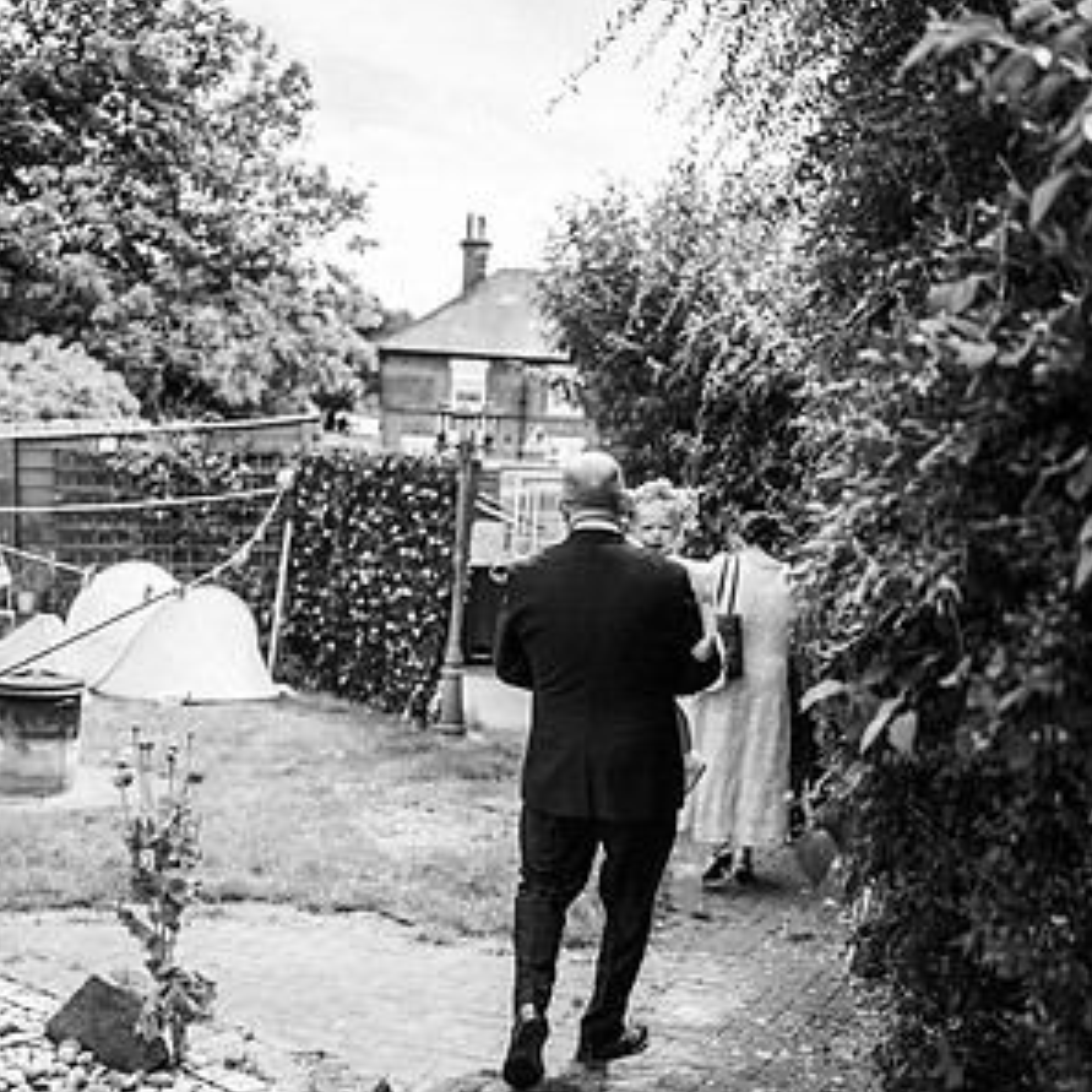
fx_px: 1606
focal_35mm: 45
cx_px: 548
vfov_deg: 37.4
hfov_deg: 37.6
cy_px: 665
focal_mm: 35
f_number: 1.8
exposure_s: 1/1250
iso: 100
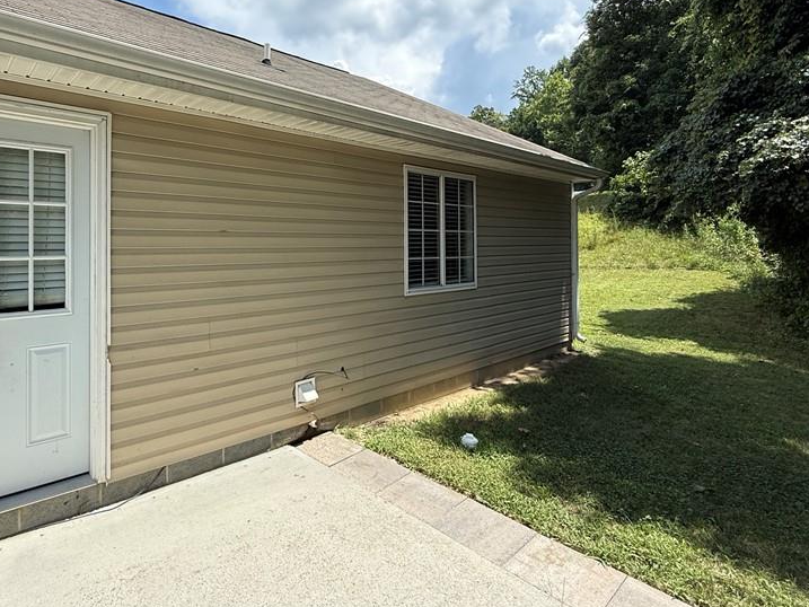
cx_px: 289
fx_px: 467
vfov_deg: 65.3
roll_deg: -0.5
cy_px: 240
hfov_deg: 79.8
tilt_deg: +1.4
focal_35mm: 20
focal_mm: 2.22
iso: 64
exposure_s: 1/1189
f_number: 2.2
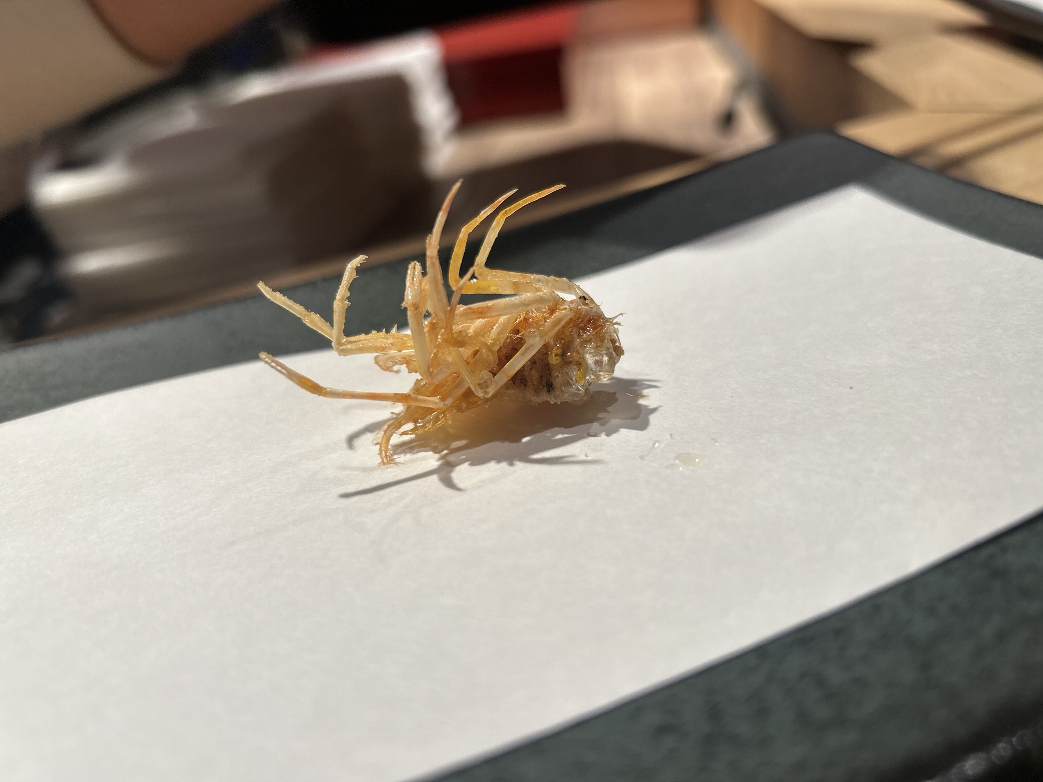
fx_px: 783
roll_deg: +9.7
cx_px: 522
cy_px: 391
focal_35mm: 26
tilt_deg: -29.9
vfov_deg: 53.1
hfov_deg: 67.3
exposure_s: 1/100
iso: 64
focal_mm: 5.7
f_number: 1.5
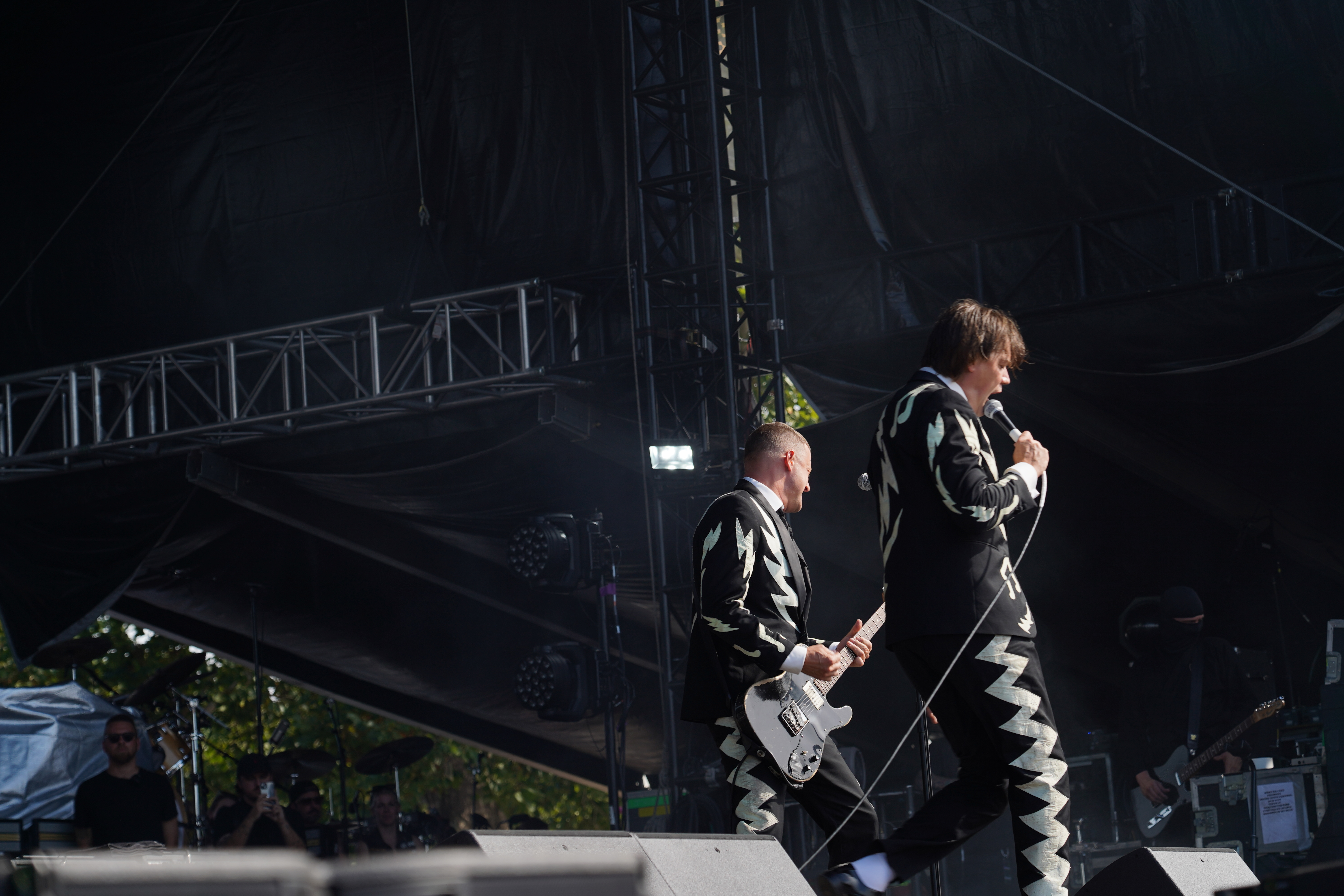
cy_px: 448
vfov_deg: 13.0
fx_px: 3920
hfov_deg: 19.5
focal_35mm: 105
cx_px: 672
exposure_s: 1/320
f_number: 6.3
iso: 100
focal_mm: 105
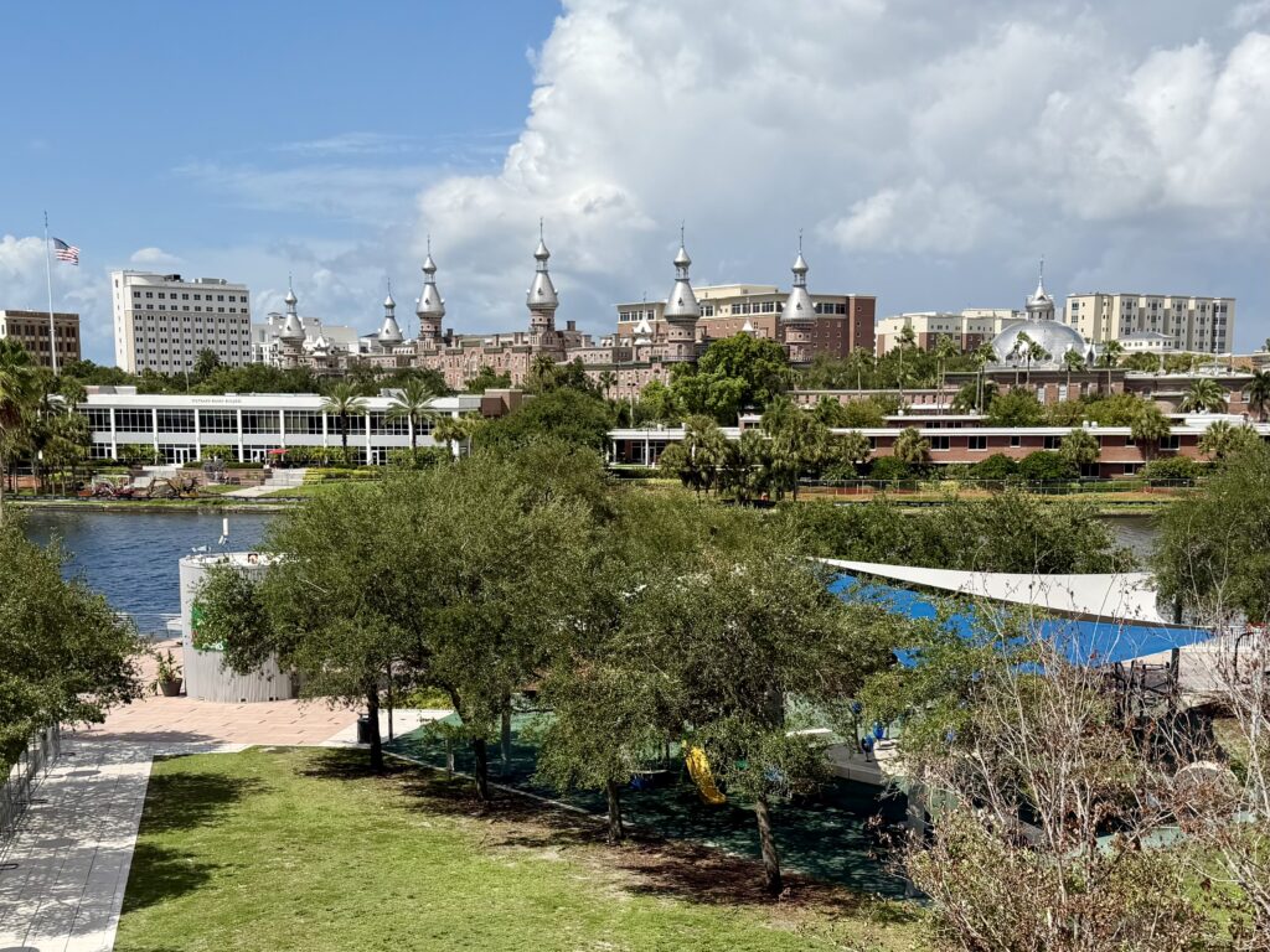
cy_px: 476
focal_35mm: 24
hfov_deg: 71.6
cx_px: 635
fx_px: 881
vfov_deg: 56.8
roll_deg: +0.6
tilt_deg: -8.8
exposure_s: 1/6711
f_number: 1.78
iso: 80
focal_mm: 6.76
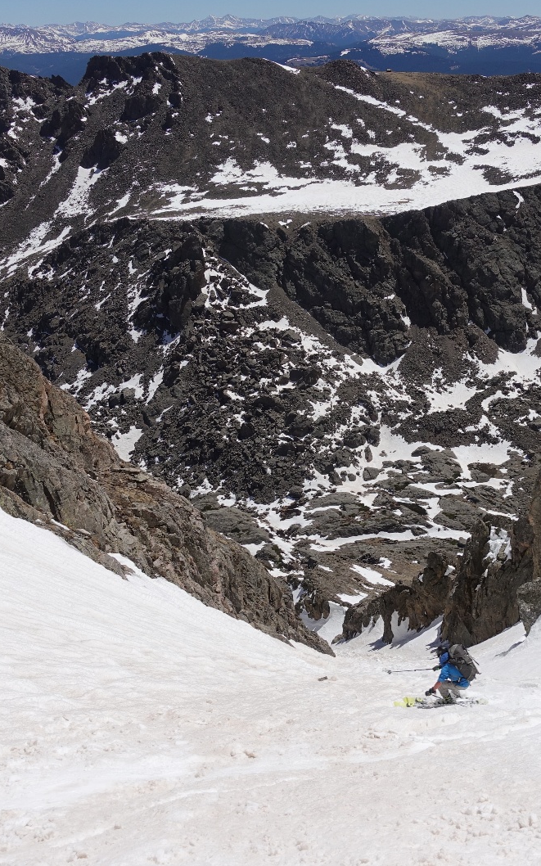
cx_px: 323
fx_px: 873
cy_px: 431
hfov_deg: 34.3
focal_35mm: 37
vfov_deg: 52.8
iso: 125
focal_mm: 8.8
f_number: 4
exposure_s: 1/320
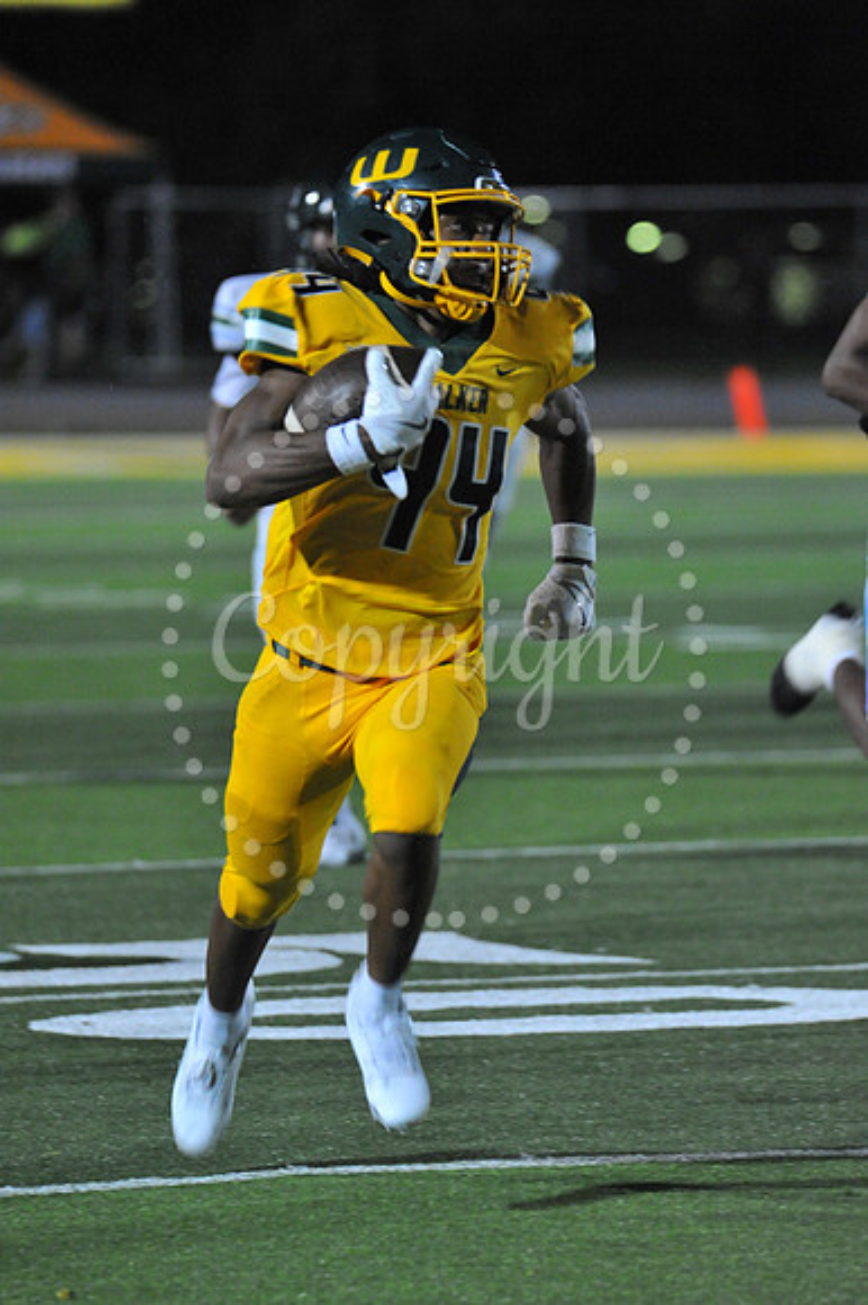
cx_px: 434
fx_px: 13035
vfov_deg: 5.7
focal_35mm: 360
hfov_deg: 3.8
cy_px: 652
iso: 6400
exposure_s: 1/200
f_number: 6
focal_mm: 360
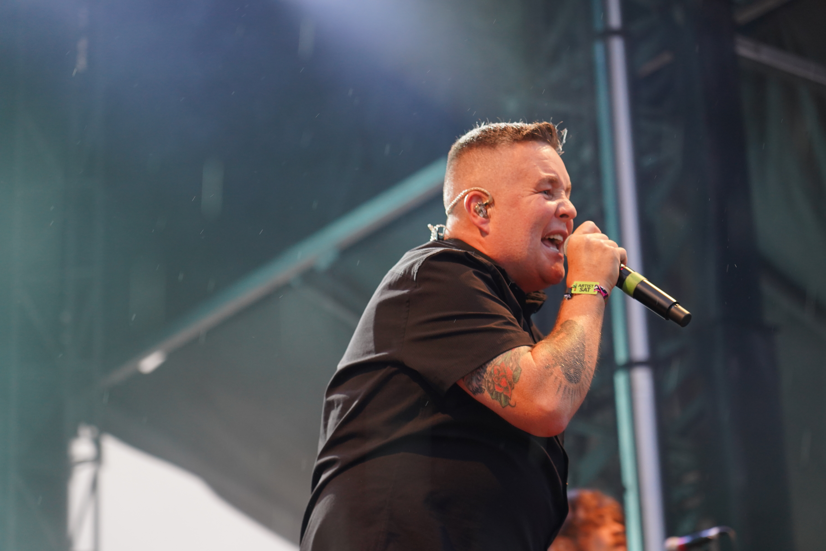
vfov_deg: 13.0
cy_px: 276
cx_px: 413
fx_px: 2409
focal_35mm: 105
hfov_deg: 19.5
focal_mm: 105
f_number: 4
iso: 1600
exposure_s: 1/160
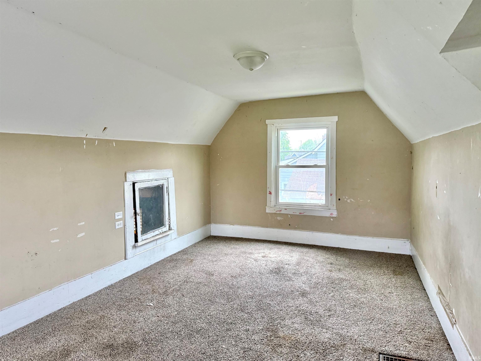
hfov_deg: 71.6
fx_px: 334
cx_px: 240
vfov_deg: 56.8
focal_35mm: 24
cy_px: 180
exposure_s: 1/60
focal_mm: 6.76
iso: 320
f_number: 1.78
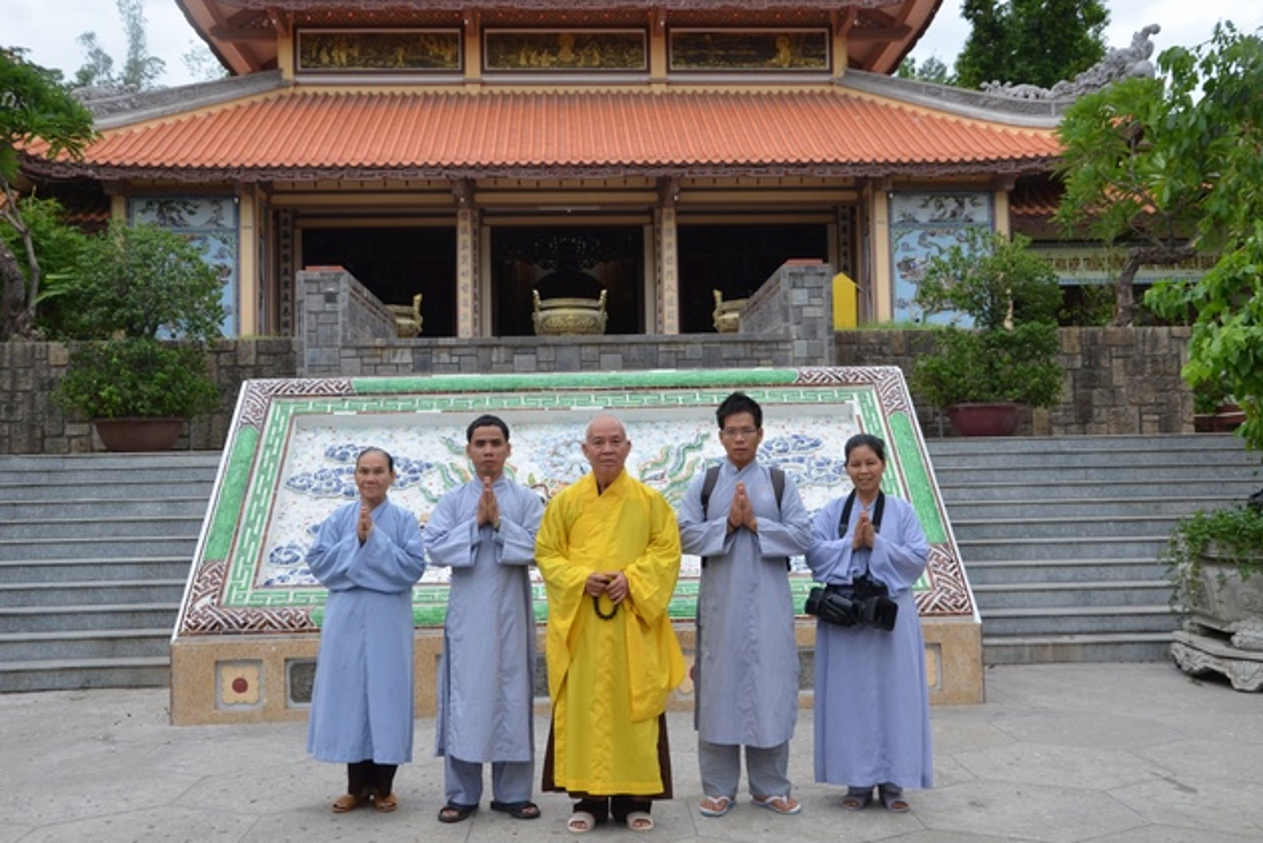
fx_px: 1298
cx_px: 647
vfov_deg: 36.0
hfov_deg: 51.9
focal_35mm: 37
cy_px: 413
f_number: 8
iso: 640
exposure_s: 1/250
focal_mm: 24
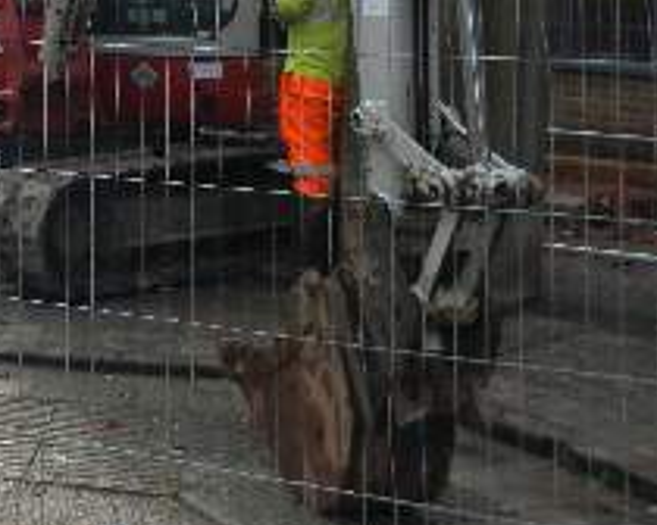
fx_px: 1439
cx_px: -181
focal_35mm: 74
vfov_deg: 19.8
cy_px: -61
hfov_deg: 23.0
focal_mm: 5
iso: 160
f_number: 3.6
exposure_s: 1/800
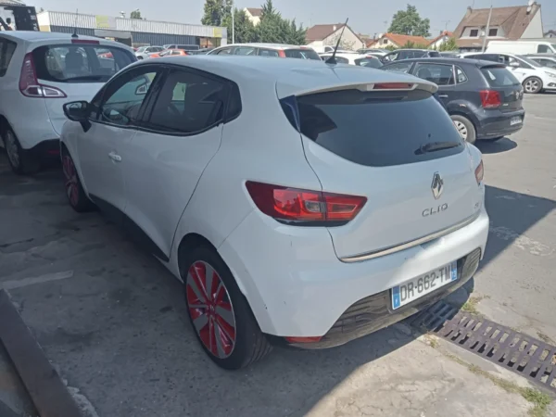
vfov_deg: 49.7
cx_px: 278
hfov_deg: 63.4
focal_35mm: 28
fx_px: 450
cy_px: 208
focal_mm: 3.46
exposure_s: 1/622
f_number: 2.2
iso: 100
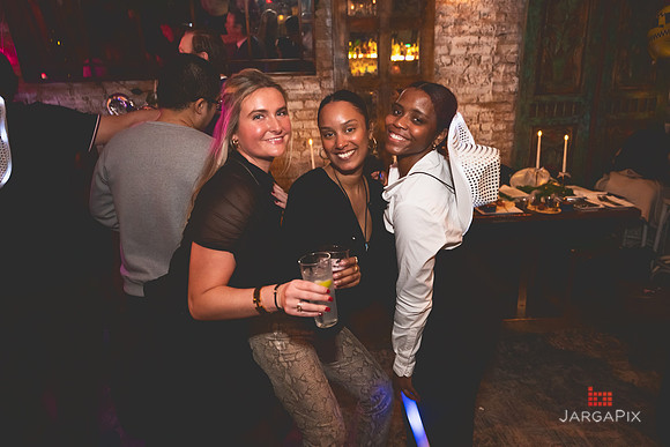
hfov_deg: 71.3
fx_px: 467
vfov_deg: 51.2
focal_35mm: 25
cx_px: 339
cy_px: 215
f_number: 2.8
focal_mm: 24
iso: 3200
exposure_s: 1/100
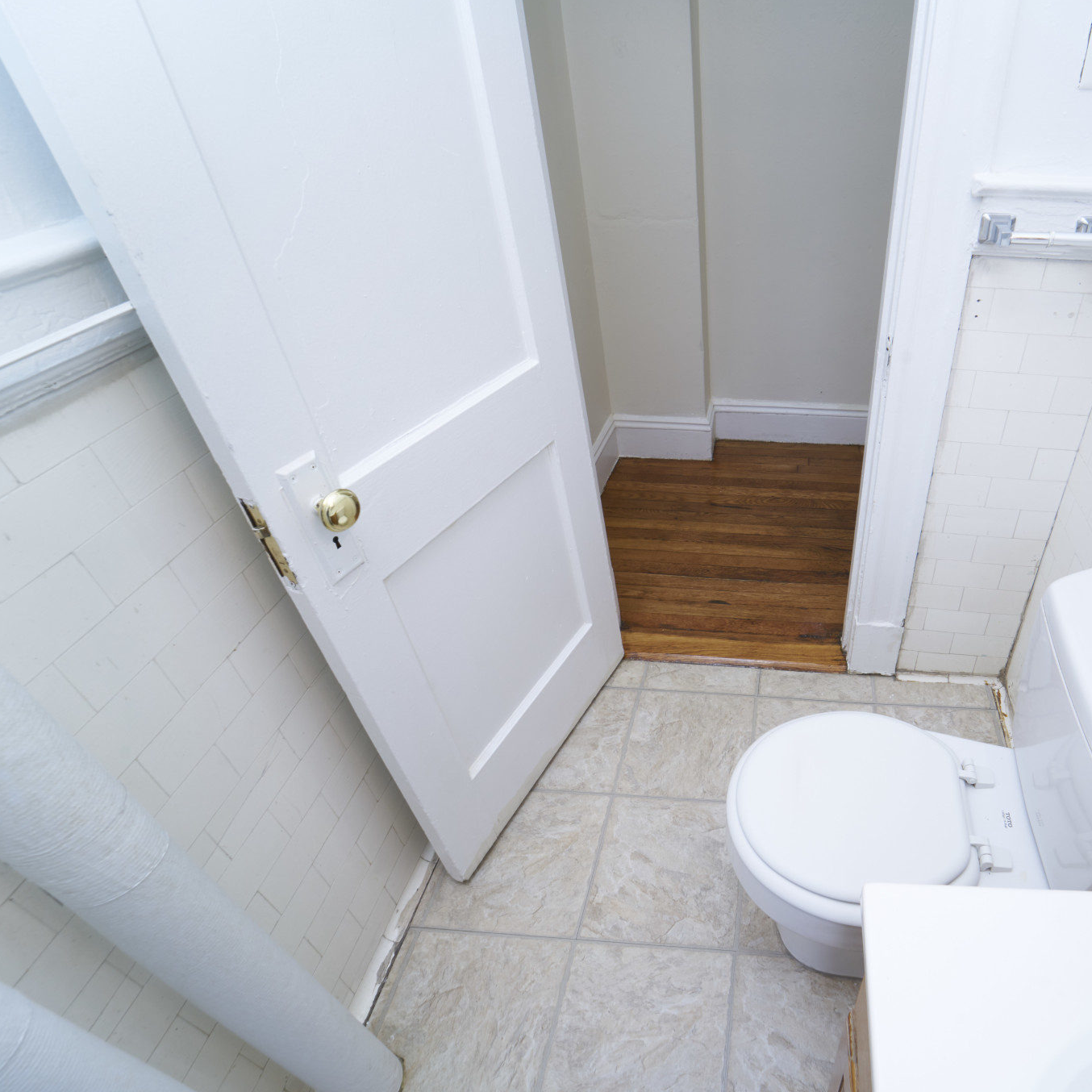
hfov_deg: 76.8
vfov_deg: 80.7
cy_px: 546
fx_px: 642
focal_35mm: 18
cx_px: 770
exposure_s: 1/8
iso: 250
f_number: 11
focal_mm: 14
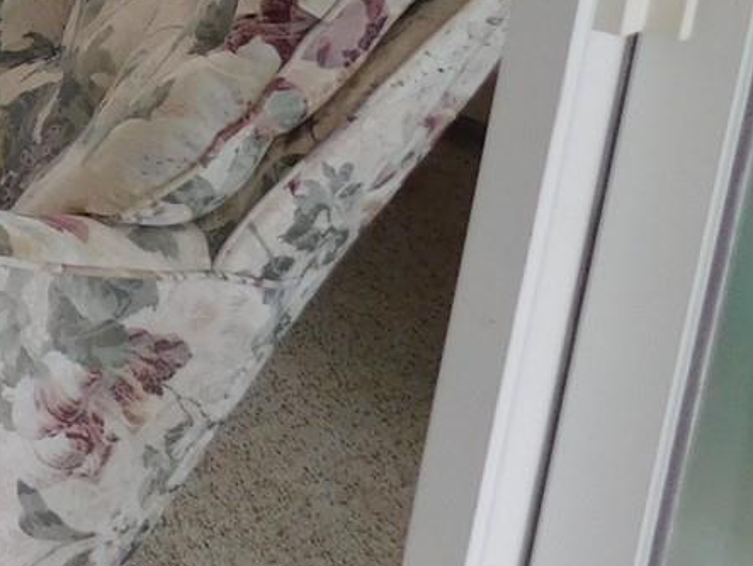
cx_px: -483
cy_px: -403
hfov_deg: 19.4
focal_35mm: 83
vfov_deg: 15.6
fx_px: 1807
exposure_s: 1/40
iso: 125
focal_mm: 4
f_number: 3
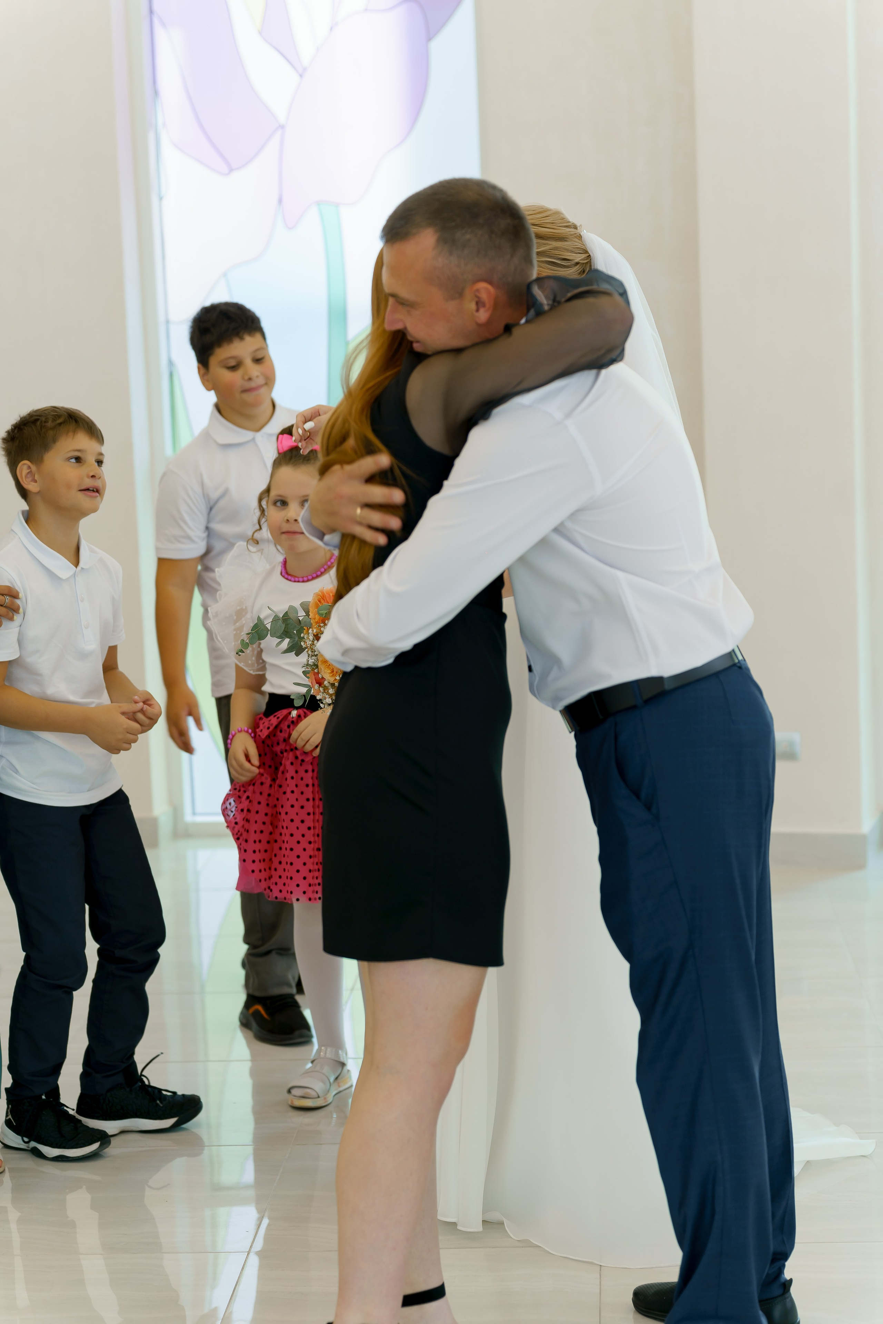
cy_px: 662
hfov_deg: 20.3
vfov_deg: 30.1
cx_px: 442
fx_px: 2465
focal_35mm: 67
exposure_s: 1/125
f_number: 3.2
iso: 250
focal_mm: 67
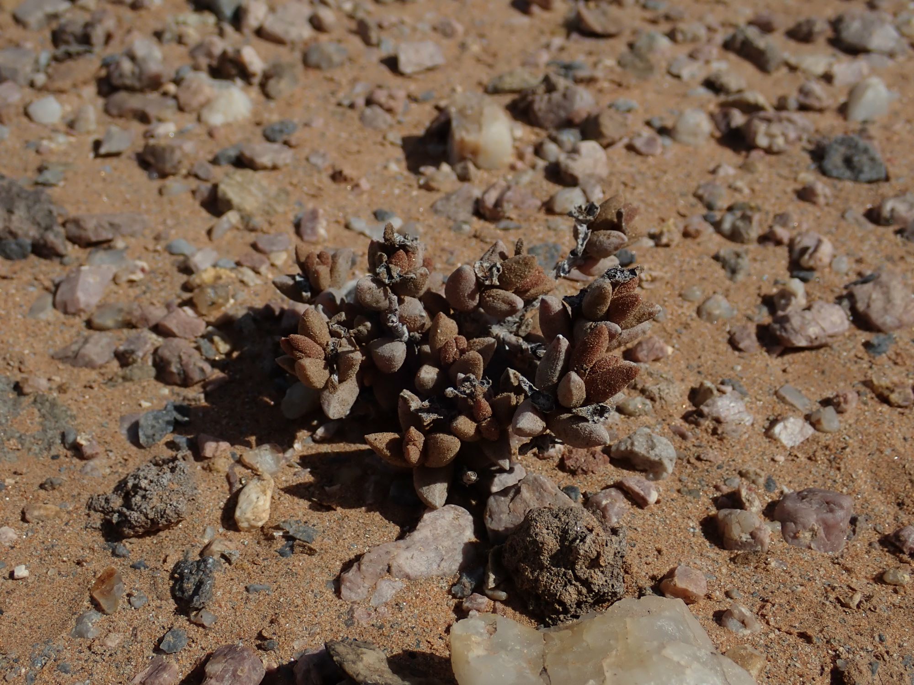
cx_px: 457
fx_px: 1294
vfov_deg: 29.7
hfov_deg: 38.9
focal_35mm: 49
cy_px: 342
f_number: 13
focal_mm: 8.99
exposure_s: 1/200
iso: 100
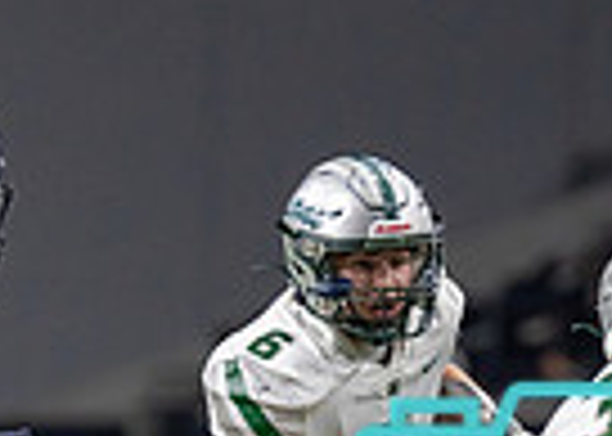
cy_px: 598
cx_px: 454
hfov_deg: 2.3
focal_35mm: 894
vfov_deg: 1.6
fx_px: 15531
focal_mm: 200
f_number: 2.8
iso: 2000
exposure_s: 1/1000
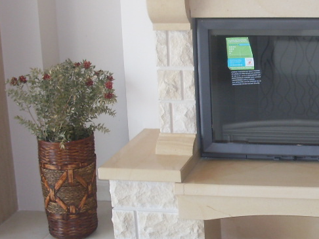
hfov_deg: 23.4
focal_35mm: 80
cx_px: 318
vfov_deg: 18.4
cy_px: 105
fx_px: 738
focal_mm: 6.3
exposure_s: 1/45
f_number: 2.8
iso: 100
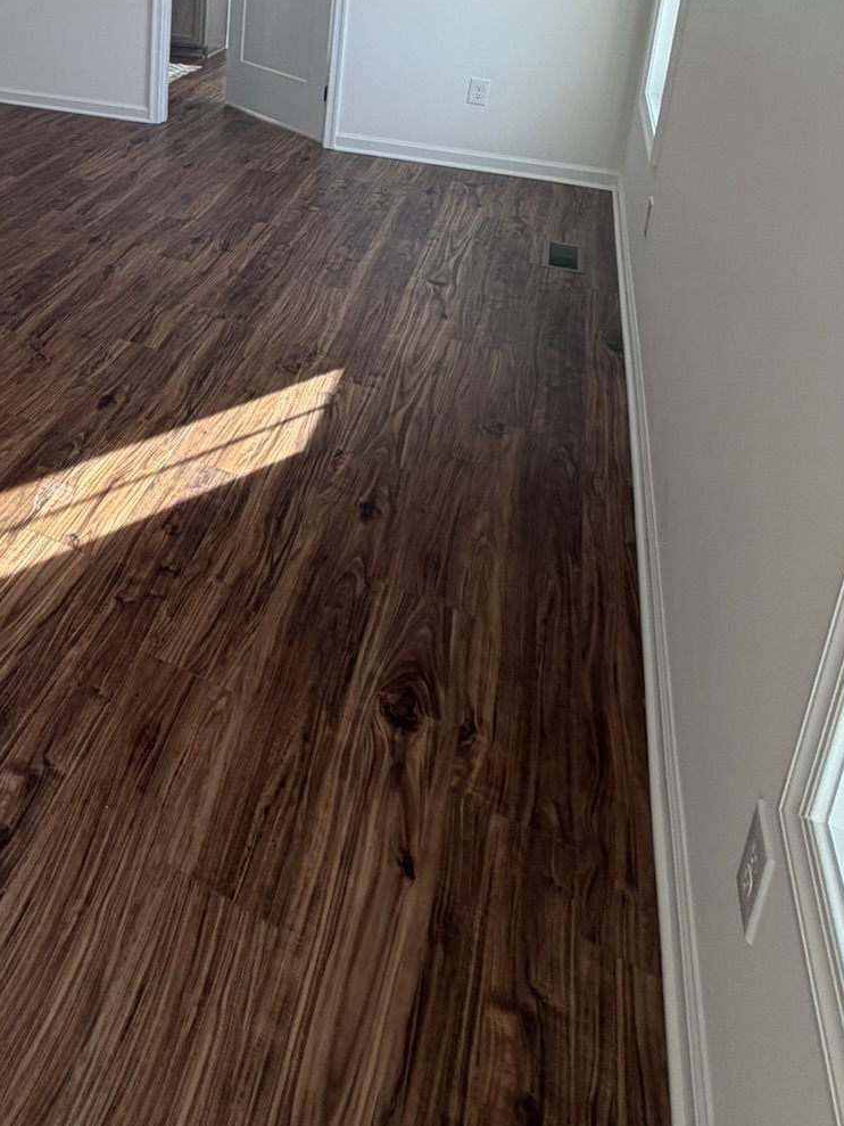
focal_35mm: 29
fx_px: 943
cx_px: -19
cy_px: 122
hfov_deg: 41.3
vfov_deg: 54.1
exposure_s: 1/120
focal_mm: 2.22
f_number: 2.2
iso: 50
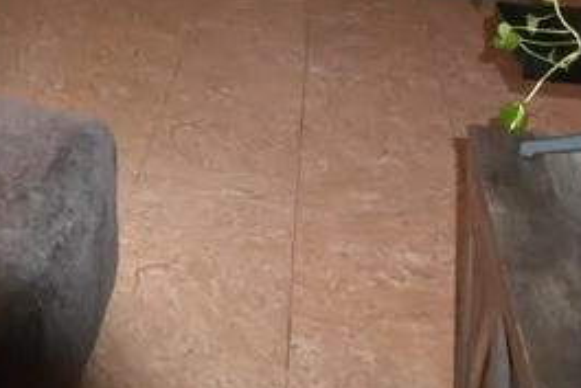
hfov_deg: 27.7
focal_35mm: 58
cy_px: -150
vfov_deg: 20.8
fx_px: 937
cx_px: -202
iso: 800
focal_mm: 10
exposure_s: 1/100
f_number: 5
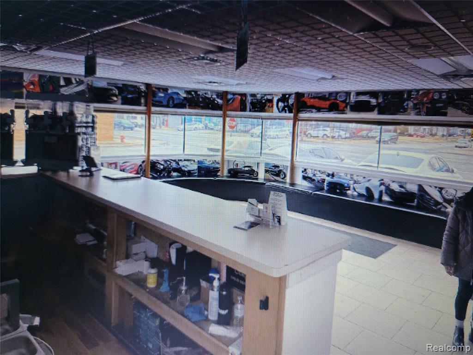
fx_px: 355
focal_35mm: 26
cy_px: 178
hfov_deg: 67.3
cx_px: 236
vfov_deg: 53.1
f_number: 1.8
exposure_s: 1/60
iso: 200
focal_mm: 5.4
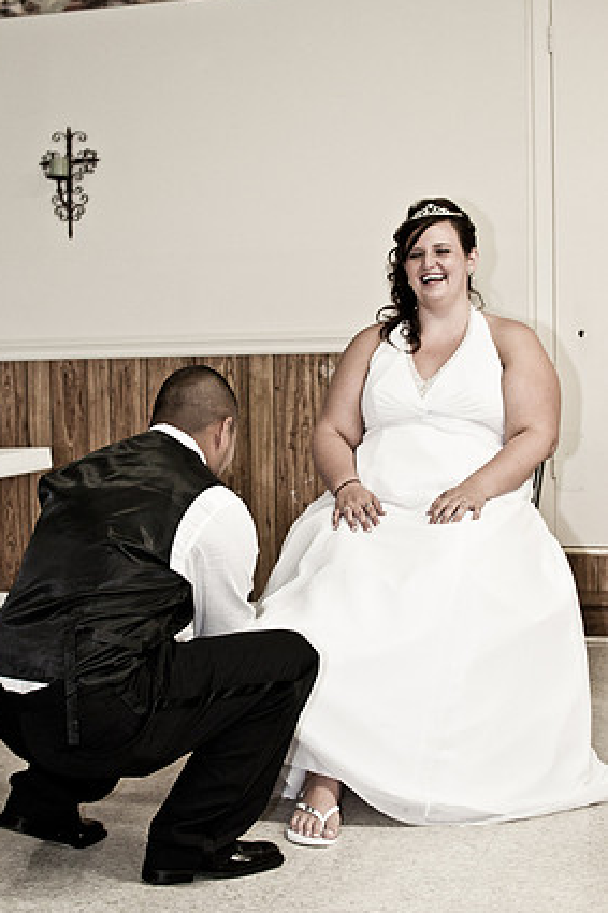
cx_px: 289
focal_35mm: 56
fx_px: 1408
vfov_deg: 35.9
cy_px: 475
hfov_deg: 24.4
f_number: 4
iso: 800
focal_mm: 35
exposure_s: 1/60
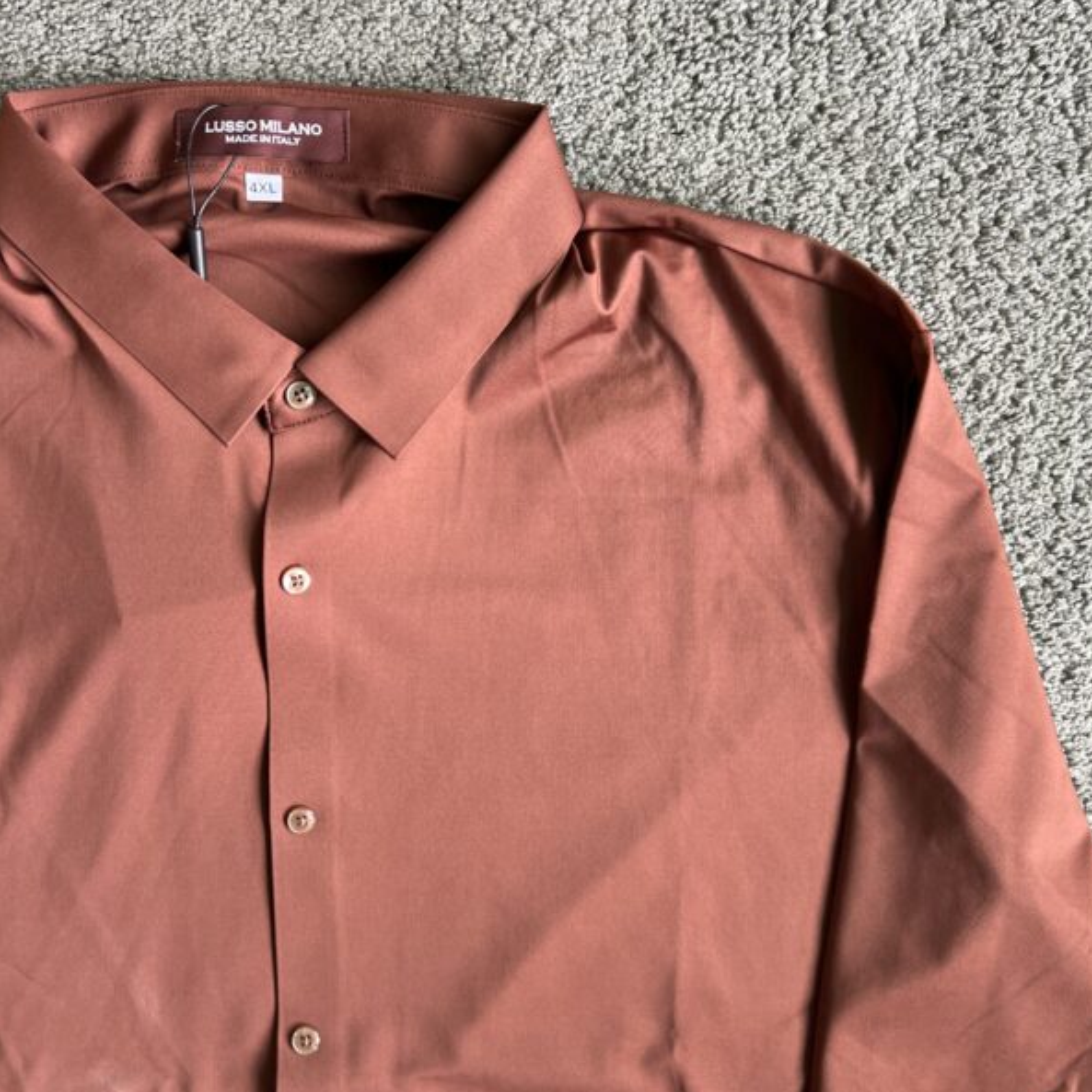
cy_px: 486
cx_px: 549
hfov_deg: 52.5
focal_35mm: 31
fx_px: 1106
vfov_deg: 52.4
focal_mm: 5.7
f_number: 1.5
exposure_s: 1/50
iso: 80
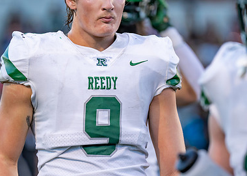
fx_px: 3078
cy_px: 87
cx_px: 127
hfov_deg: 4.6
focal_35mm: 439
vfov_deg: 3.3
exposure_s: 1/640
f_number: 2.8
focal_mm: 200
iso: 500
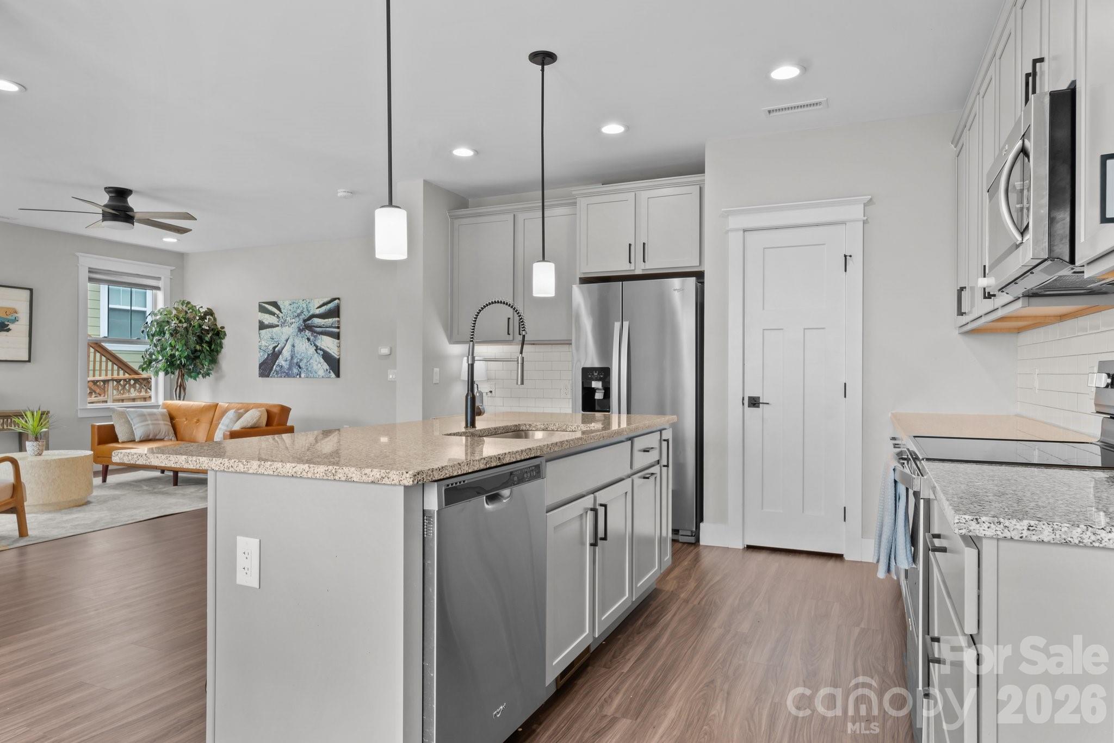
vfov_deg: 59.5
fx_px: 650
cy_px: 372
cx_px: 557
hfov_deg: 81.2
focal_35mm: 21
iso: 100
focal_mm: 14
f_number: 10
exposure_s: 1/1.67
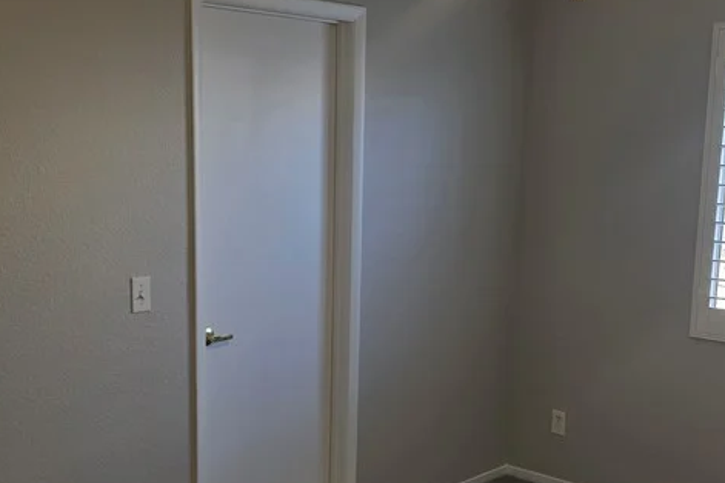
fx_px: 1047
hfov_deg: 38.2
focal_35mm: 52
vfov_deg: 25.9
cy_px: 309
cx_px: 379
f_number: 1.7
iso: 50
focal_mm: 6.3
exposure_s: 1/120
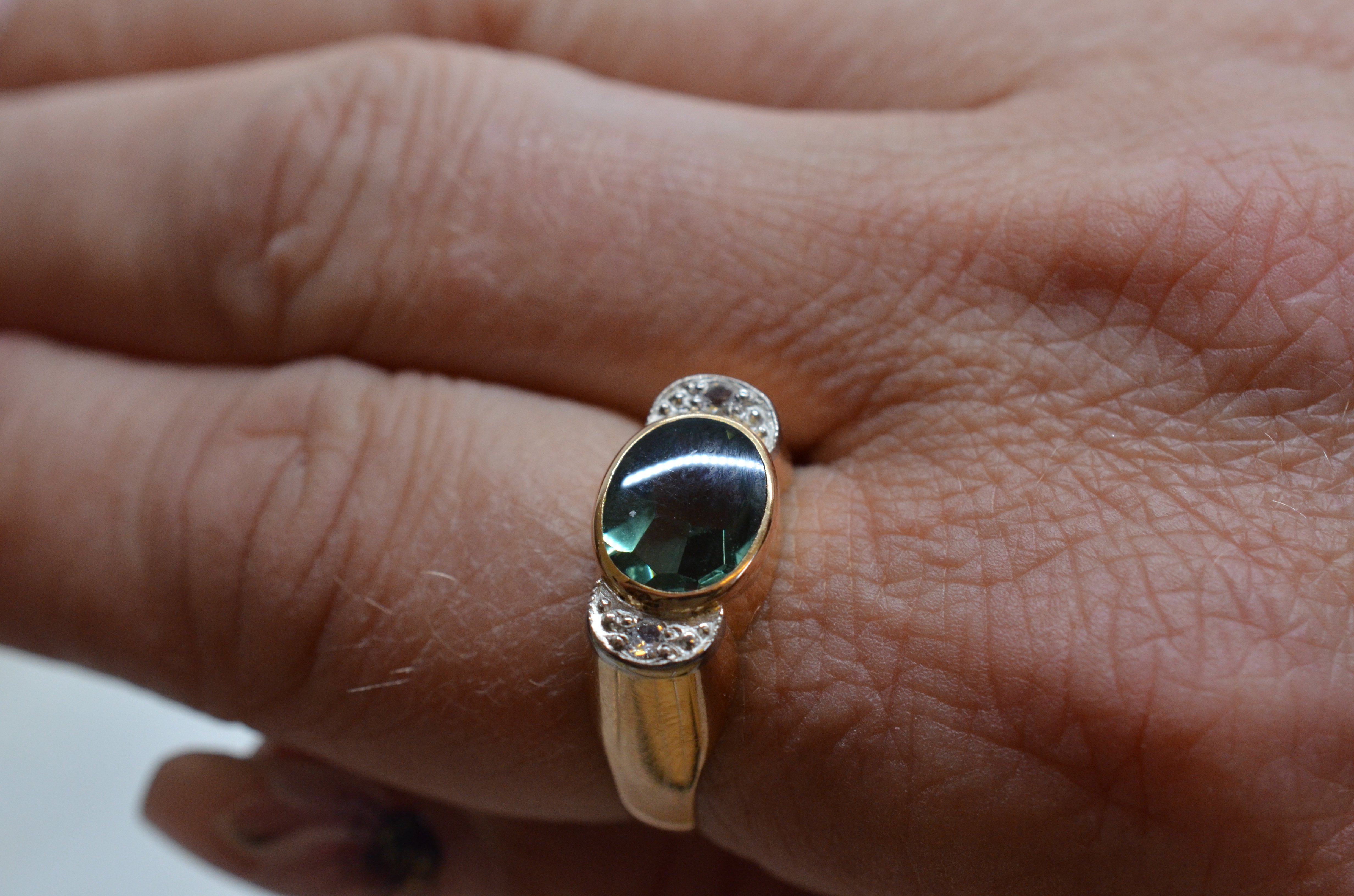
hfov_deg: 33.5
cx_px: 677
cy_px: 448
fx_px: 2252
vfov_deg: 22.5
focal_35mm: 60
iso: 1000
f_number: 9
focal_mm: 40
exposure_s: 1/250
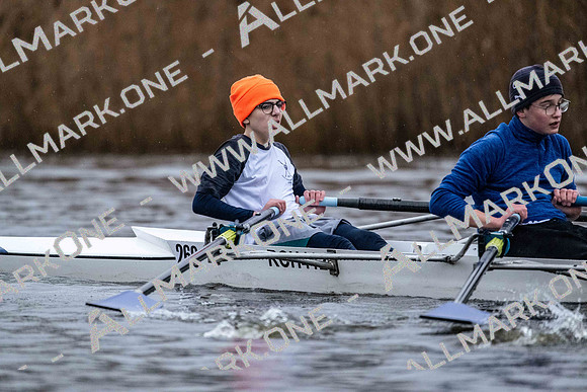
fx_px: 6523
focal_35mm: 400
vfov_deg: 3.4
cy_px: 196
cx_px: 294
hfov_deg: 5.2
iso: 9000
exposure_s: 1/1600
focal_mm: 400
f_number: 4.5
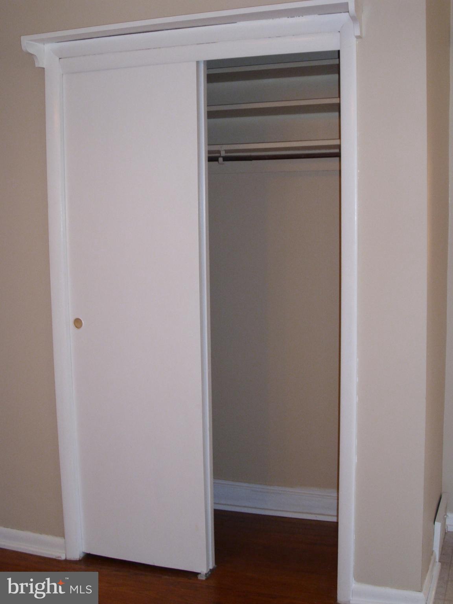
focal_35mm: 45
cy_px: 302
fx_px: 785
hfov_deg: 32.2
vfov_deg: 42.1
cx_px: 226
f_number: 3.3
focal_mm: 7.52
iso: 200
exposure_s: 1/60
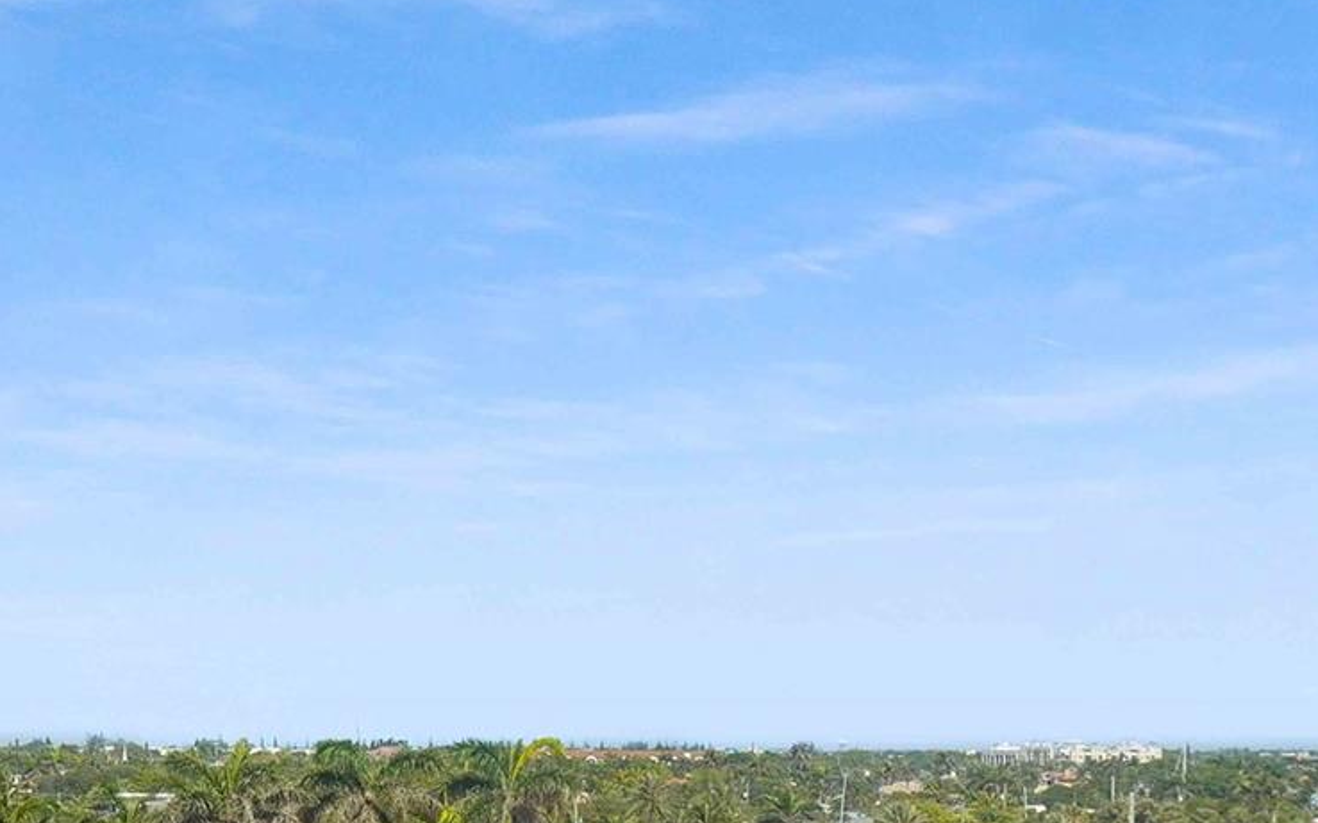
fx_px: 3556
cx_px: 282
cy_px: 745
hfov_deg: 20.8
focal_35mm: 99
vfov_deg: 13.1
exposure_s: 1/200
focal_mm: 35
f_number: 6.3
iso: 250
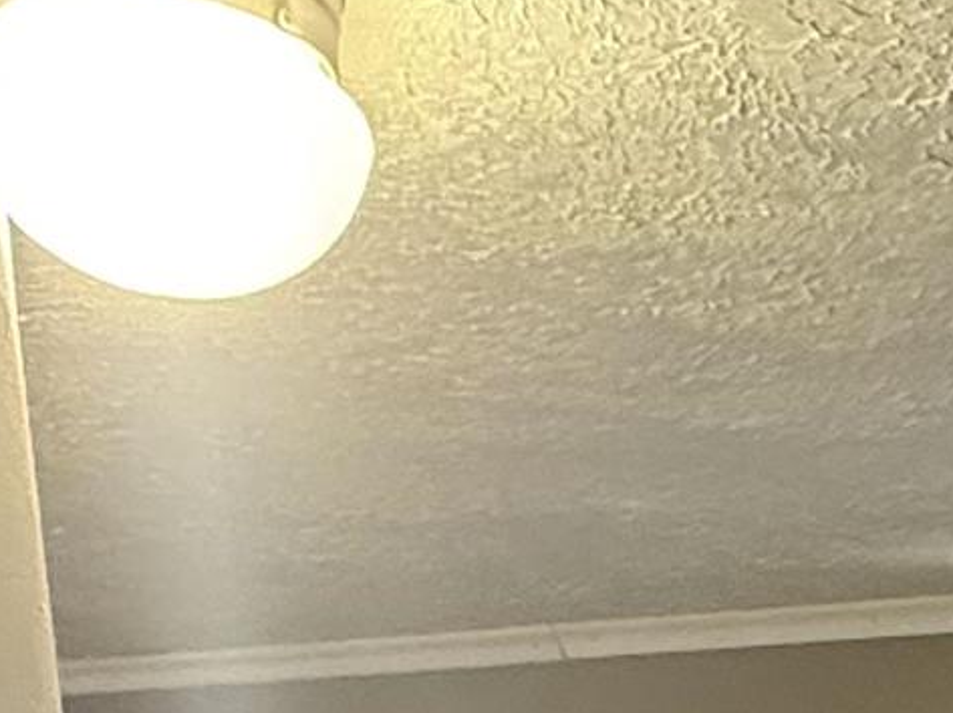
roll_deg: +1.1
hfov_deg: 20.5
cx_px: 1058
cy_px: 1942
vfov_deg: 11.7
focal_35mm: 91
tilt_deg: -17.4
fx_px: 2503
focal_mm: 2.22
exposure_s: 1/60
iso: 500
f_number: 2.2
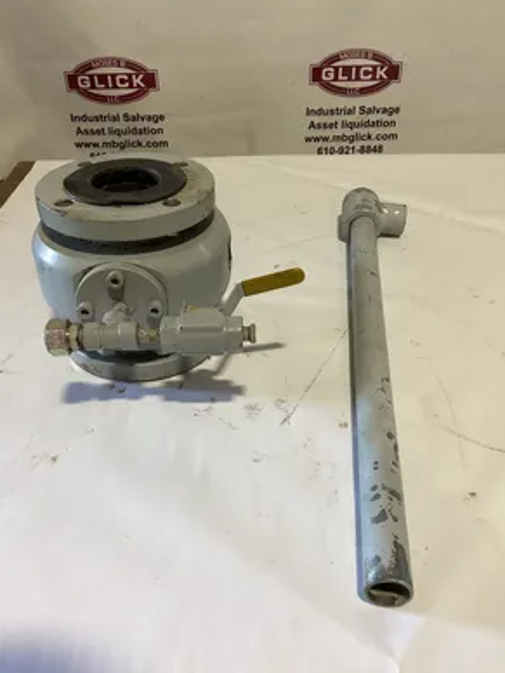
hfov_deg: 44.2
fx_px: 622
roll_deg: +3.0
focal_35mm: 32
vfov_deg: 56.8
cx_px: 250
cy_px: 342
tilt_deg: -35.2
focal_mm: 3.3
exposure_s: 1/60
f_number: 2.4
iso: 160
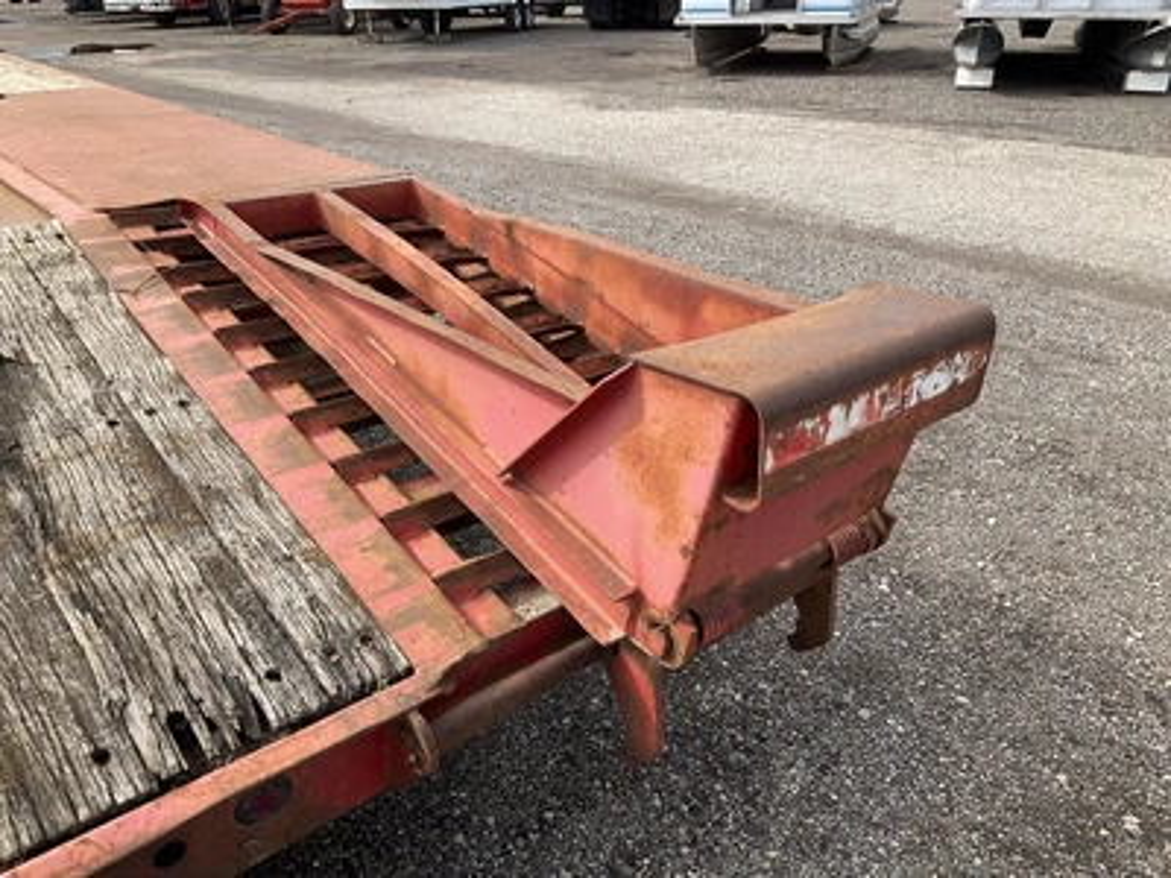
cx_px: 586
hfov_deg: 61.7
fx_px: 981
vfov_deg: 48.2
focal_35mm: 29
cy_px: 439
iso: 25
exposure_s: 1/816
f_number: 1.8
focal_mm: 3
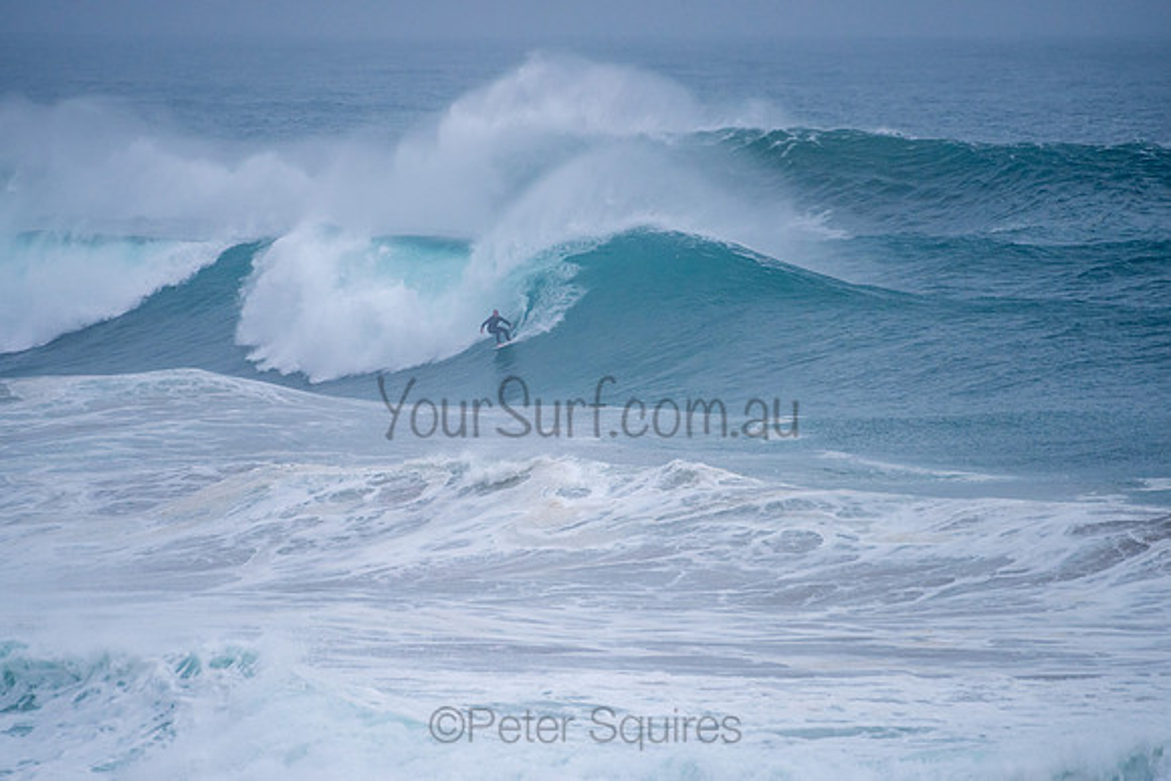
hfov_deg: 3.4
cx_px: 562
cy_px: 361
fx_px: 19950
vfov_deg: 2.2
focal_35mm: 613
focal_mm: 500
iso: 450
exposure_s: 1/1250
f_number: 5.6
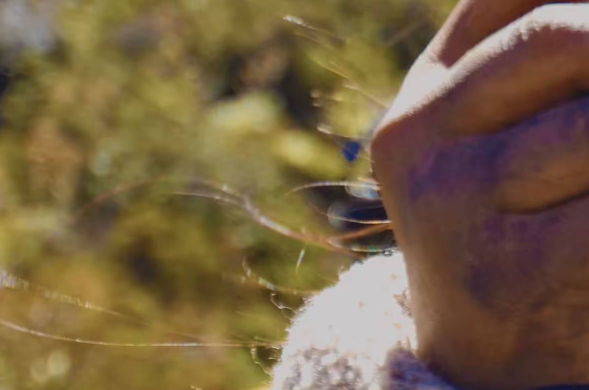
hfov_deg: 13.0
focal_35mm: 151
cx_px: 845
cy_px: 188
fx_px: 2465
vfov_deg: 9.0
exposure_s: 1/500
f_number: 4
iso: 100
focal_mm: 24
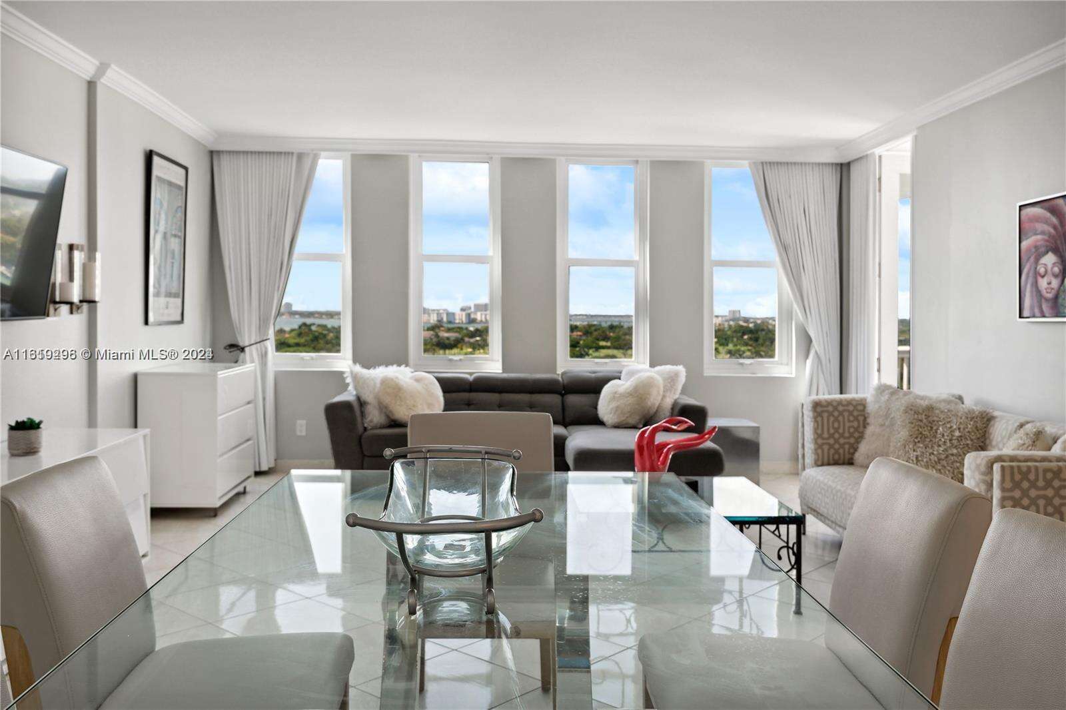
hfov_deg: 61.9
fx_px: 888
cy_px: 355
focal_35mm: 30
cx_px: 533
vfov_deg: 43.6
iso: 320
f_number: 7.1
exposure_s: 1/20
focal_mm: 30
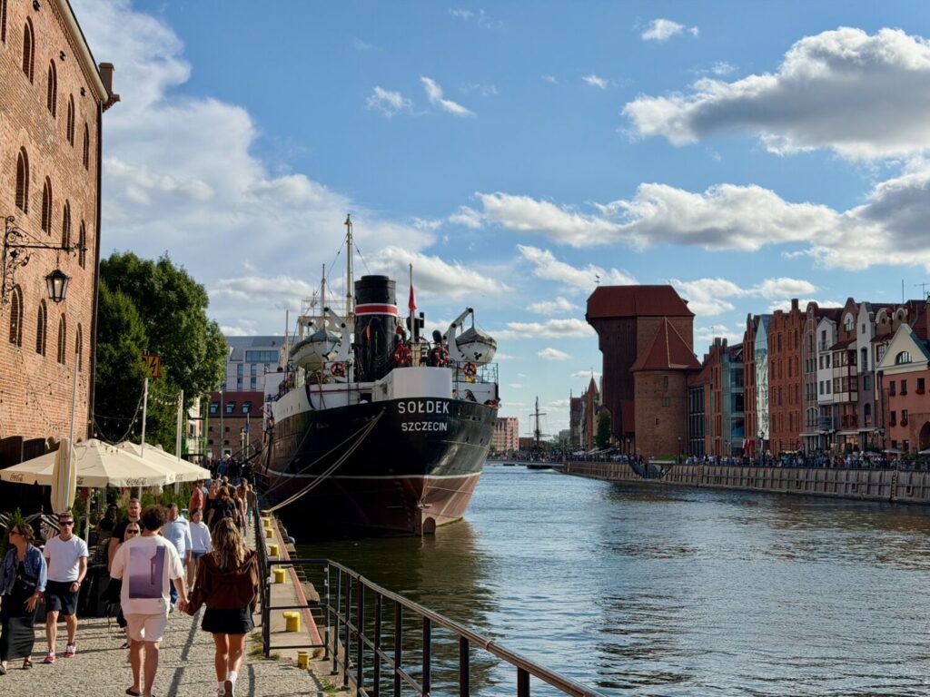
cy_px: 348
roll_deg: -0.1
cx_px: 465
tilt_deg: +4.0
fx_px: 1290
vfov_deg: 30.3
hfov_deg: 39.7
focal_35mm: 48
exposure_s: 1/7874
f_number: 1.78
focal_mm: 6.76
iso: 64
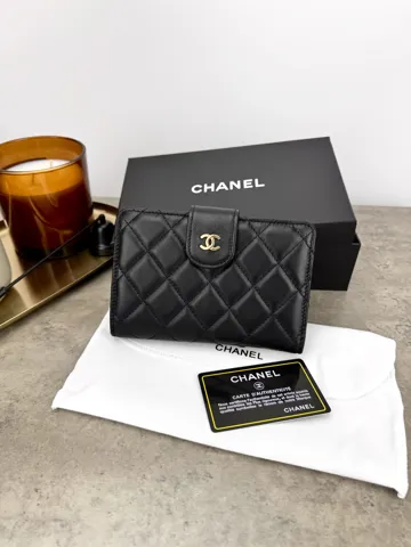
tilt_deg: -37.0
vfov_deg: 71.6
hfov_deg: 56.8
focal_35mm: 24
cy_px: 274
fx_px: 380
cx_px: 206
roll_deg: -1.1
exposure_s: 1/671
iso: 80
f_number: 1.78
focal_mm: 6.76
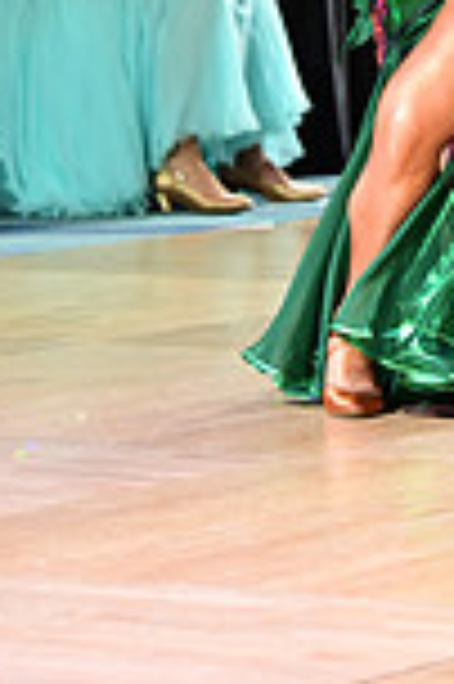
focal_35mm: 352
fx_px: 6673
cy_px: -297
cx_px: 553
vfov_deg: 5.8
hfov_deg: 3.9
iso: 1600
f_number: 2.8
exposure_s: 1/320
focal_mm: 92
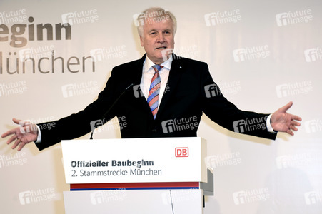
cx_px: 161
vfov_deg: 15.2
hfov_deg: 22.6
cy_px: 107
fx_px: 804
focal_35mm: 90
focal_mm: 60
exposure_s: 1/160
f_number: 6.3
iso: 500
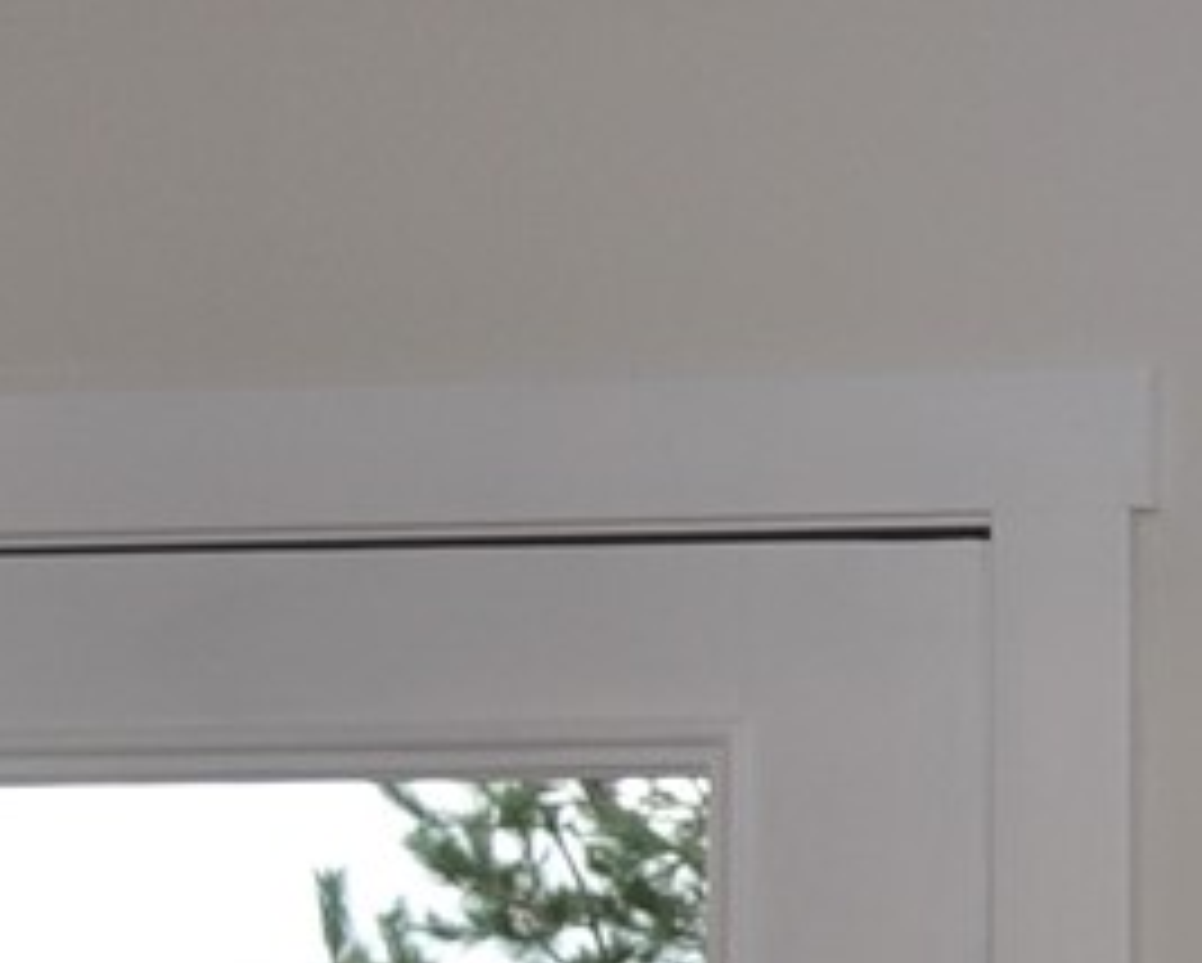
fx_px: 8971
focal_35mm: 252
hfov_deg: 6.9
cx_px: 3656
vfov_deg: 6.1
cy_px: 1483
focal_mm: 22
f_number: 6.3
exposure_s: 1/160
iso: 200
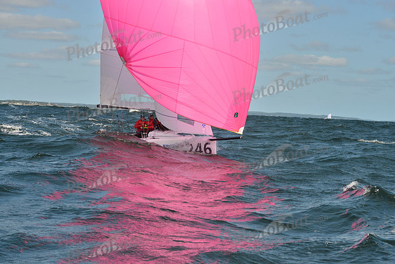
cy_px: 132
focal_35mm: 70
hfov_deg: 28.8
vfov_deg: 19.5
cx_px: 198
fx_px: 768
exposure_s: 1/1600
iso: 400
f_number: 10
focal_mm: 70
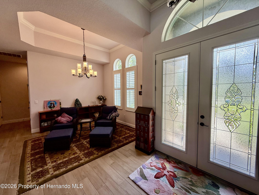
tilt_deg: -2.8
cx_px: 130
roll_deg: +0.7
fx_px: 105
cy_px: 98
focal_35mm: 14
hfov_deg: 102.1
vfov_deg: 85.7
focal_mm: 2.22
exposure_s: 1/117
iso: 64
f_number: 2.2
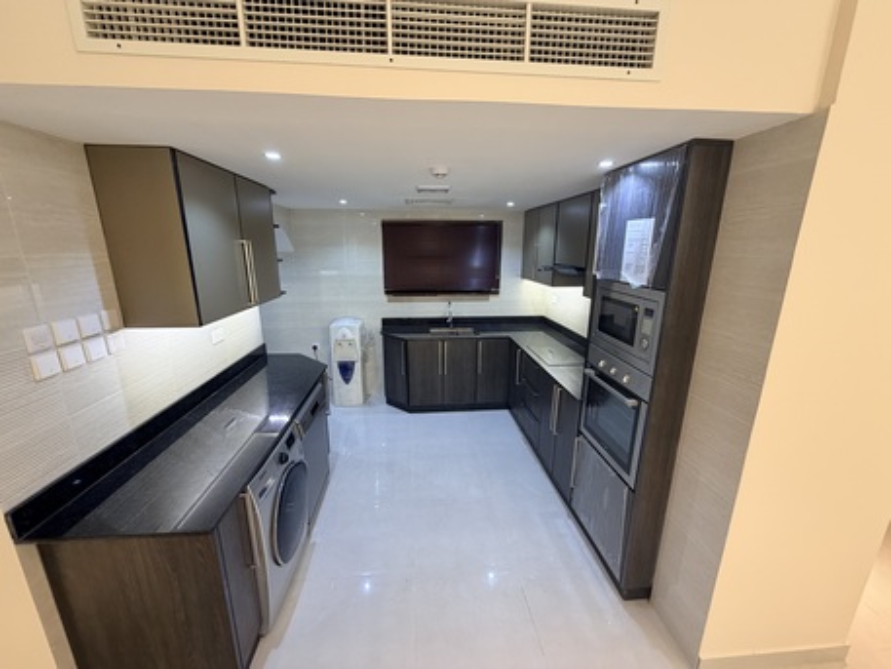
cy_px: 334
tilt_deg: -13.1
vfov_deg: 85.7
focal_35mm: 14
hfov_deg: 102.0
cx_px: 446
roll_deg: +0.9
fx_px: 360
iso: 200
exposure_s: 1/50
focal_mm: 2.22
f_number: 2.2
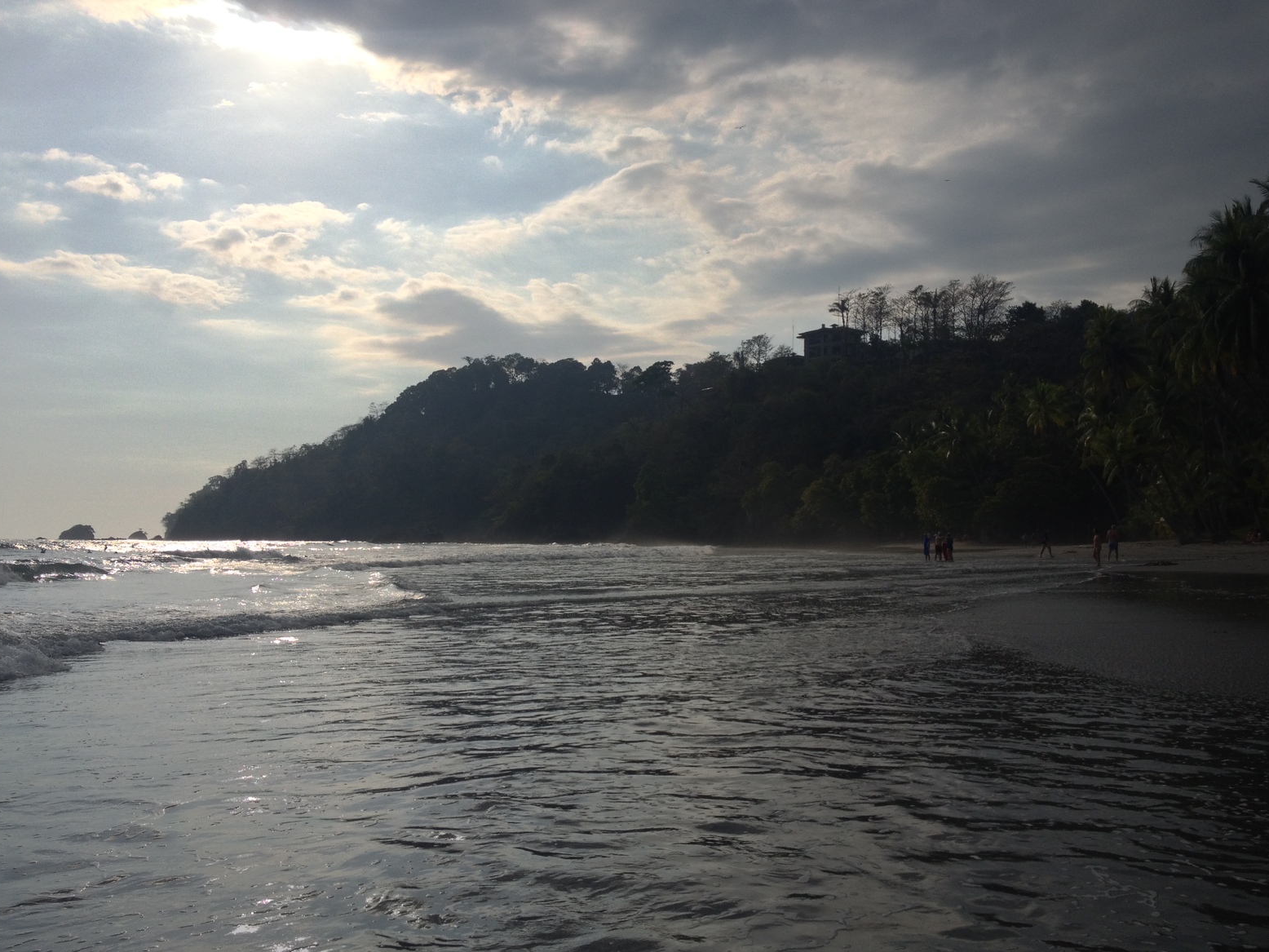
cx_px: 641
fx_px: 1320
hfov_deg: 51.4
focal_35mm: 36
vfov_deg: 39.7
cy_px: 476
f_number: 2.4
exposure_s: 1/4255
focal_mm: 4.28
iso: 50
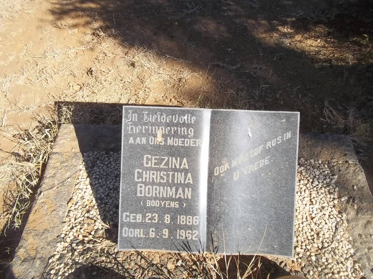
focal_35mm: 32
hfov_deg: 56.8
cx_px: 186
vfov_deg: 44.2
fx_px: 345
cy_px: 140
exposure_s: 1/320
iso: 80
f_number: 5.5
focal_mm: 5.7
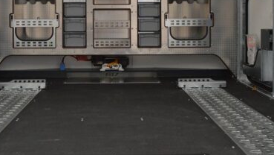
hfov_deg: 40.5
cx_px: 120
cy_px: 20
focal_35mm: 51
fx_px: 371
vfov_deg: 23.0
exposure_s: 1/5
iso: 800
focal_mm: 20
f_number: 11
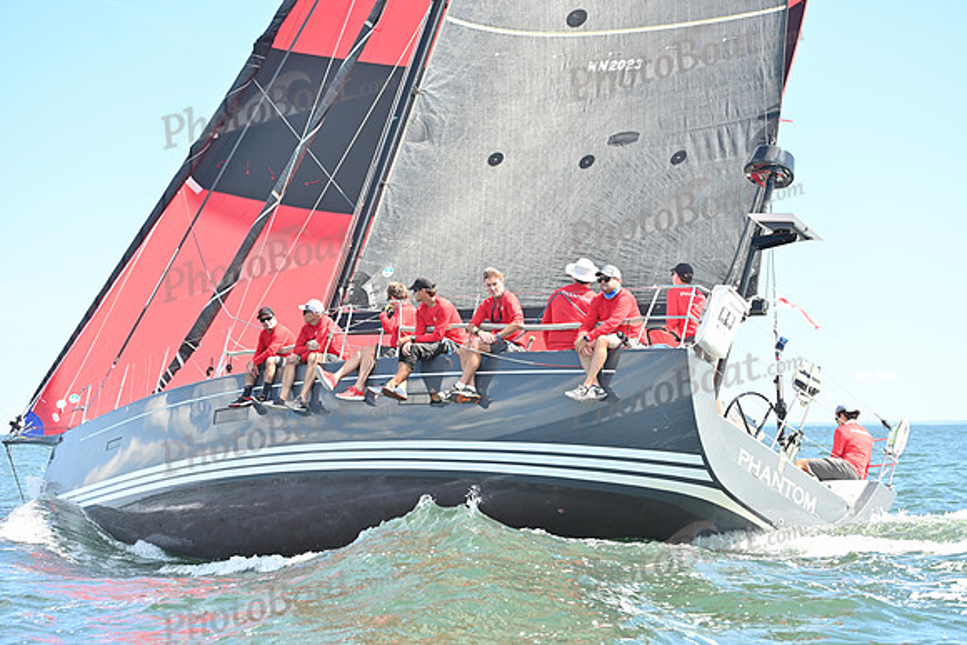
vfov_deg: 19.5
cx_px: 484
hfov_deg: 28.8
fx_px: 1881
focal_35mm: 70
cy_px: 322
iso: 250
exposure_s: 1/1000
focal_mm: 70
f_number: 4.5
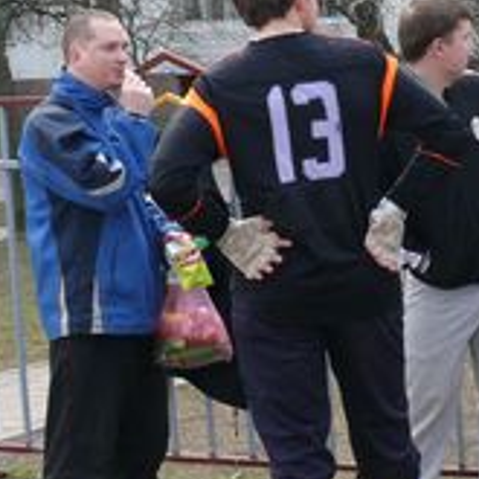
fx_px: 1644
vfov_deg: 16.5
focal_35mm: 105
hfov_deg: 16.0
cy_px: 160
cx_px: 560
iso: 100
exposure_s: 1/200
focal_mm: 7.4
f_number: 4
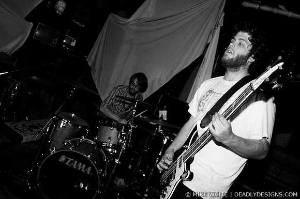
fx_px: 250
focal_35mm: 30
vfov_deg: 43.5
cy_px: 100
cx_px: 150
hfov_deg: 62.0
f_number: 2.8
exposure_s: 1/25
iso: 1000
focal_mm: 20
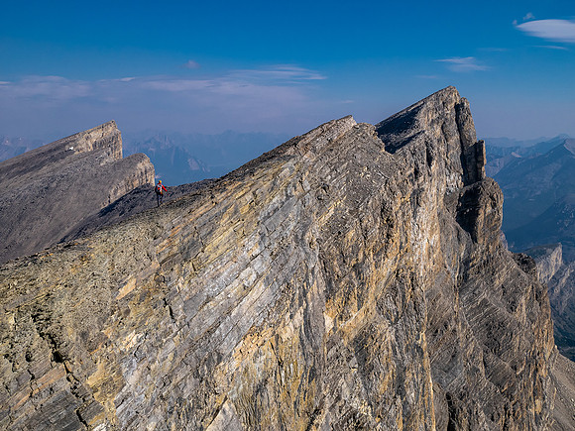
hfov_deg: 39.7
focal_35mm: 48
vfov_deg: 30.3
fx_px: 797
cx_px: 288
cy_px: 216
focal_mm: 24
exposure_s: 1/800
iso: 200
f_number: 8
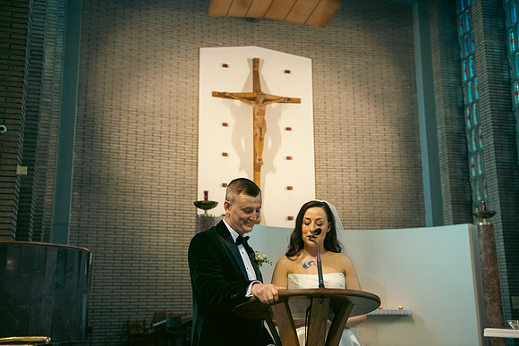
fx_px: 606
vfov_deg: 31.9
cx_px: 260
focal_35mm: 42
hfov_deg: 46.4
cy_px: 173
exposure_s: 1/160
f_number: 3.5
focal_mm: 42
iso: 1000
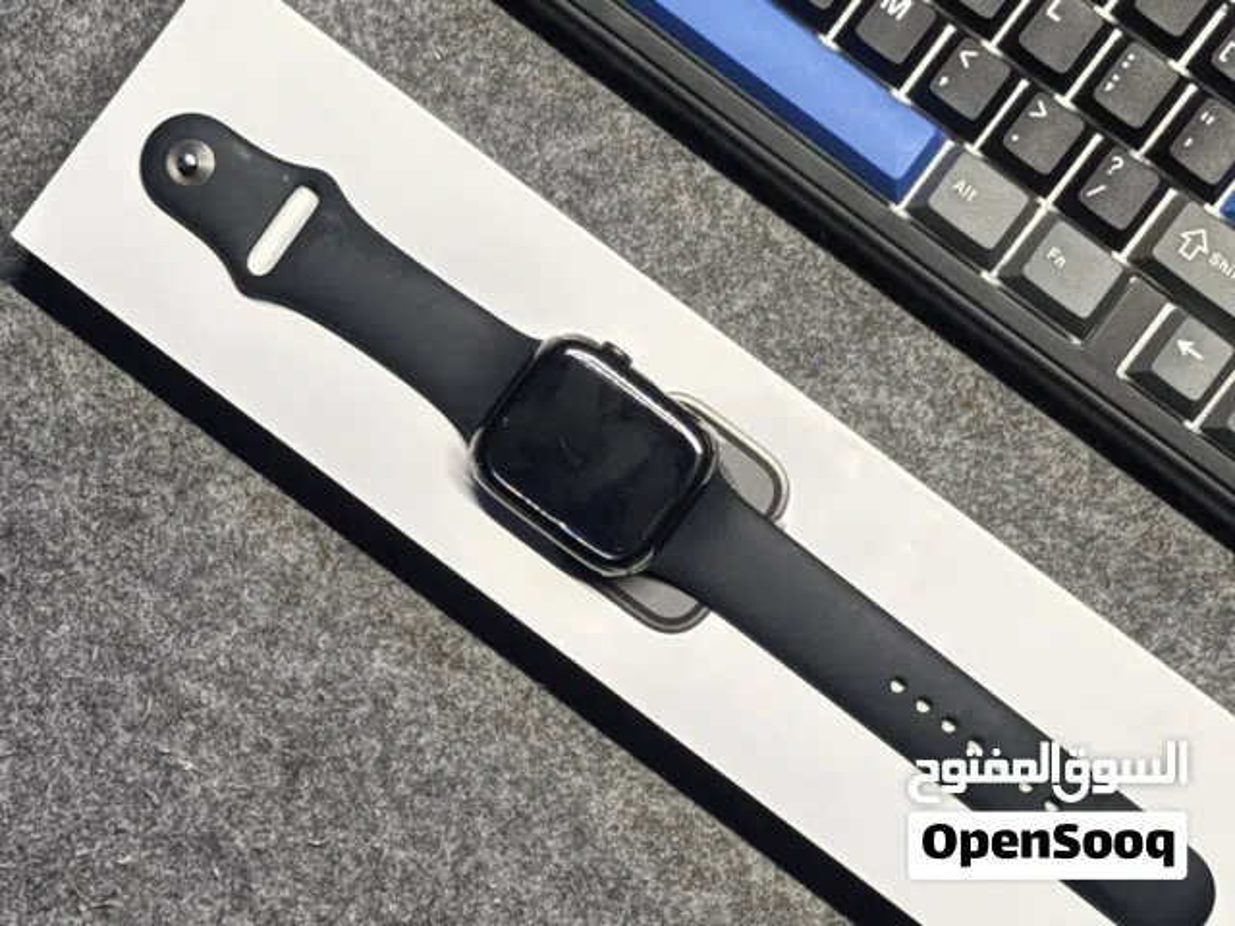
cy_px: 463
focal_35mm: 48
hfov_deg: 39.7
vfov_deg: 30.3
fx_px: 1713
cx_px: 618
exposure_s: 1/60
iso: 250
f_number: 1.78
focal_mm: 6.76
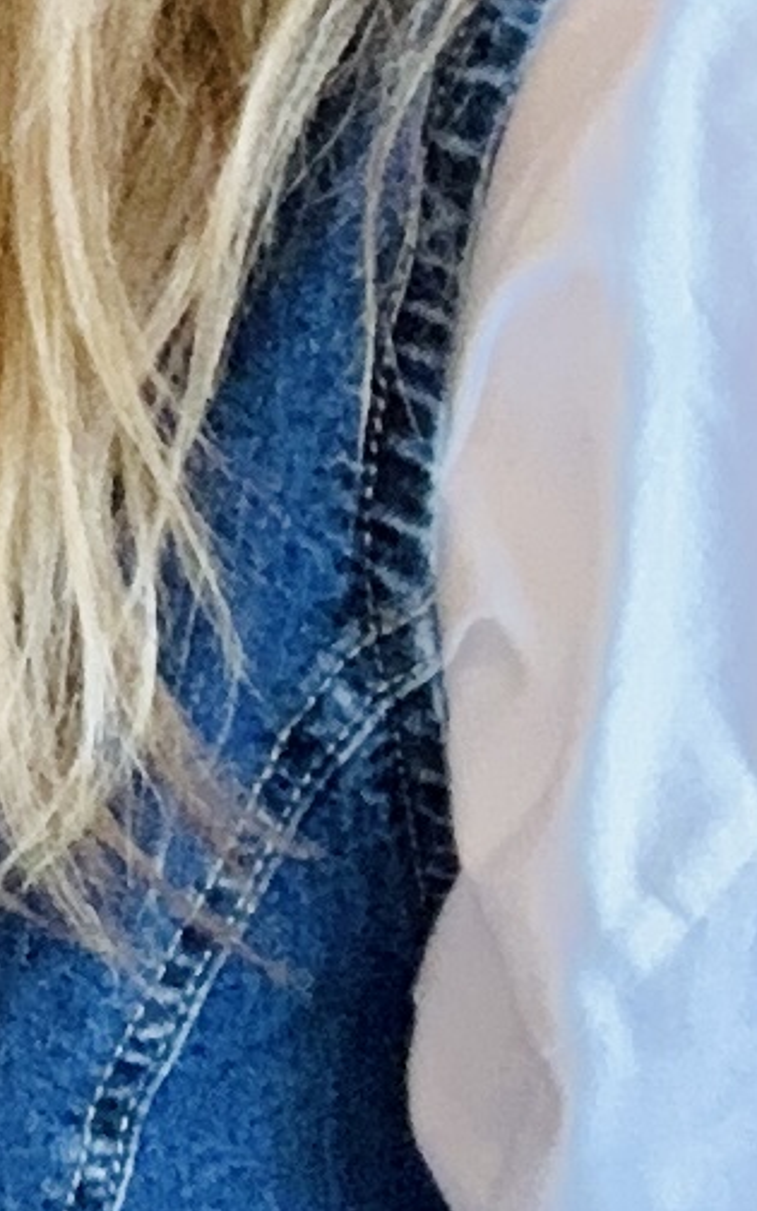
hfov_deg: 6.3
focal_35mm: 195
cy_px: -1182
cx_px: -1389
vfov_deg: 10.0
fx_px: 6437
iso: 80
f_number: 1.9
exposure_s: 1/100
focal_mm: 2.69
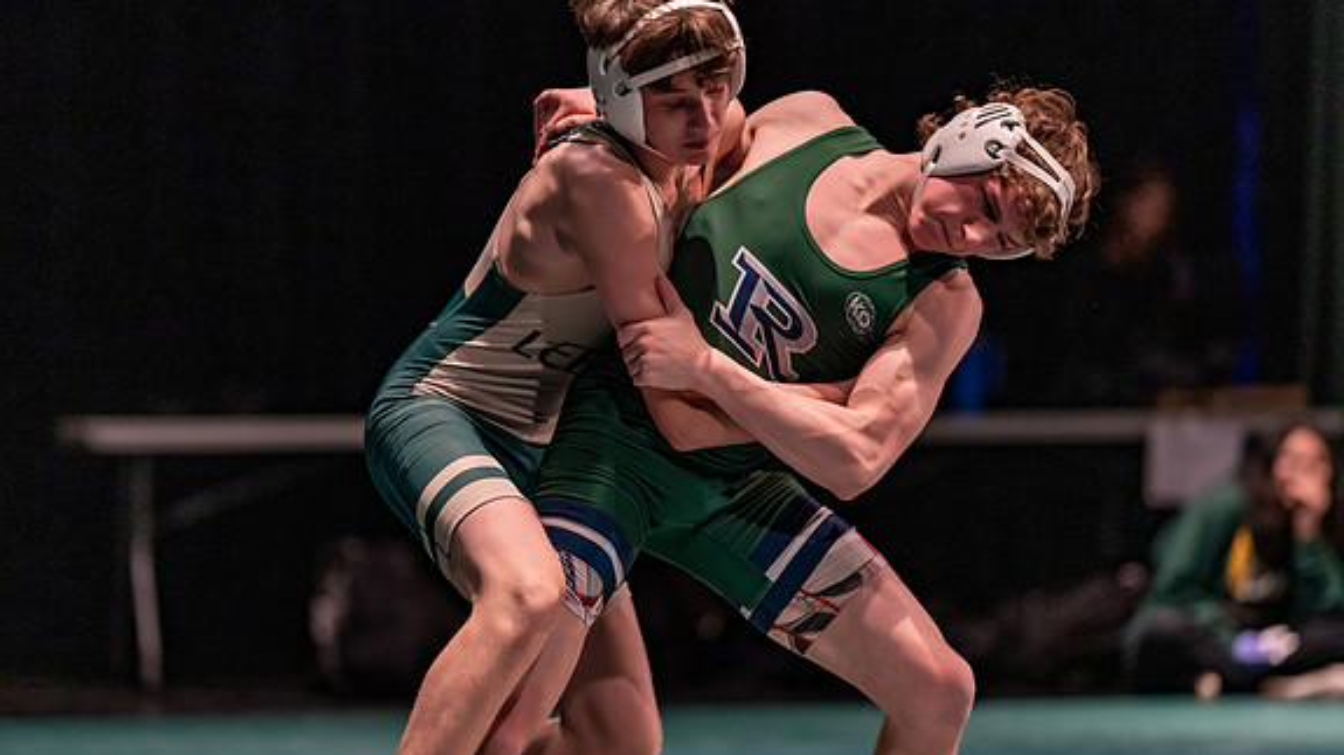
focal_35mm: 174
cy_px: 305
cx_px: 582
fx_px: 6199
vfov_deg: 7.0
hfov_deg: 12.4
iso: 2000
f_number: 1.8
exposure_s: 1/800
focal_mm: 135
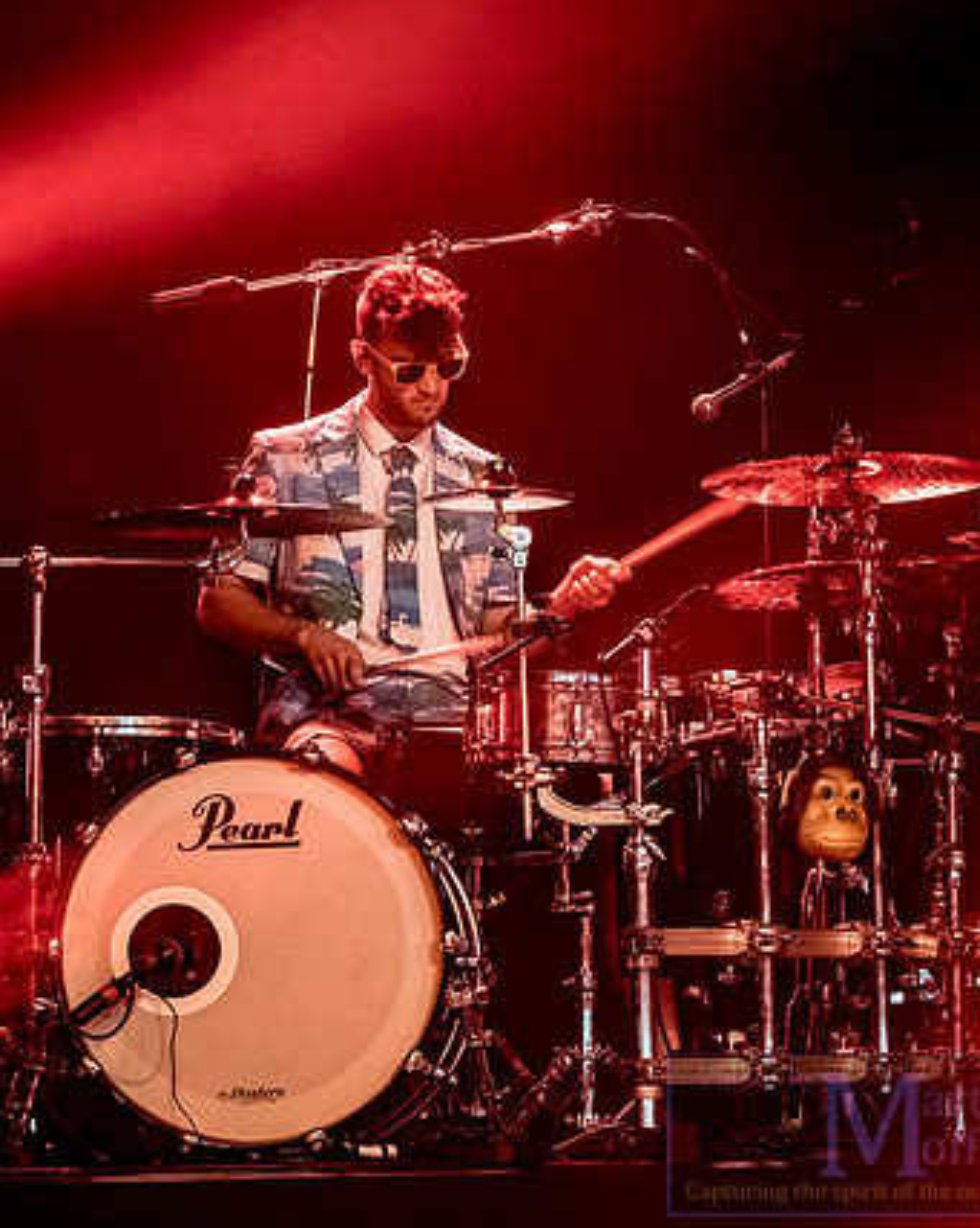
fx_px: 4246
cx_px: 447
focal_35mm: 117
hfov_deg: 13.2
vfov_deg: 16.4
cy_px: 505
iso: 800
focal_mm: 35
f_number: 4
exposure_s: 1/125
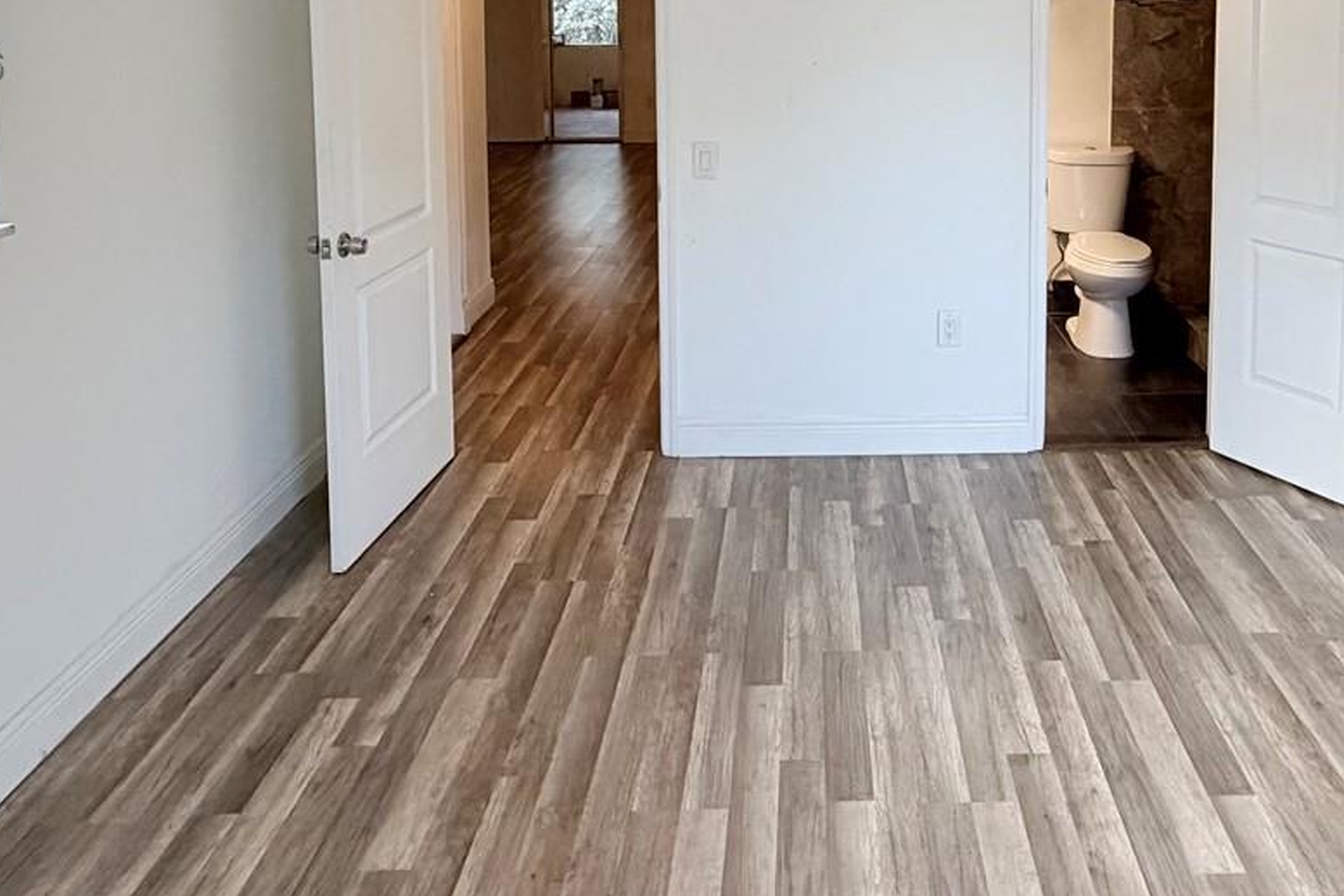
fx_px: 1120
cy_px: 67
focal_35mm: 30
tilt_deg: -5.0
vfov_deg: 39.9
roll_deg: -0.1
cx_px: 848
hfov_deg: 61.0
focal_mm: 2.22
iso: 250
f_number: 2.2
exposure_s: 1/120
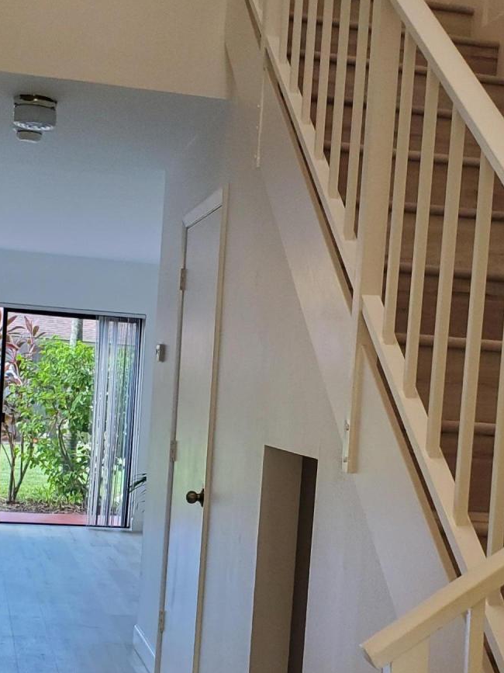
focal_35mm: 60
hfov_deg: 24.4
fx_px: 1165
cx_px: 268
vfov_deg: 31.9
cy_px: 463
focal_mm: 4.3
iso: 200
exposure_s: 1/120
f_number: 2.4
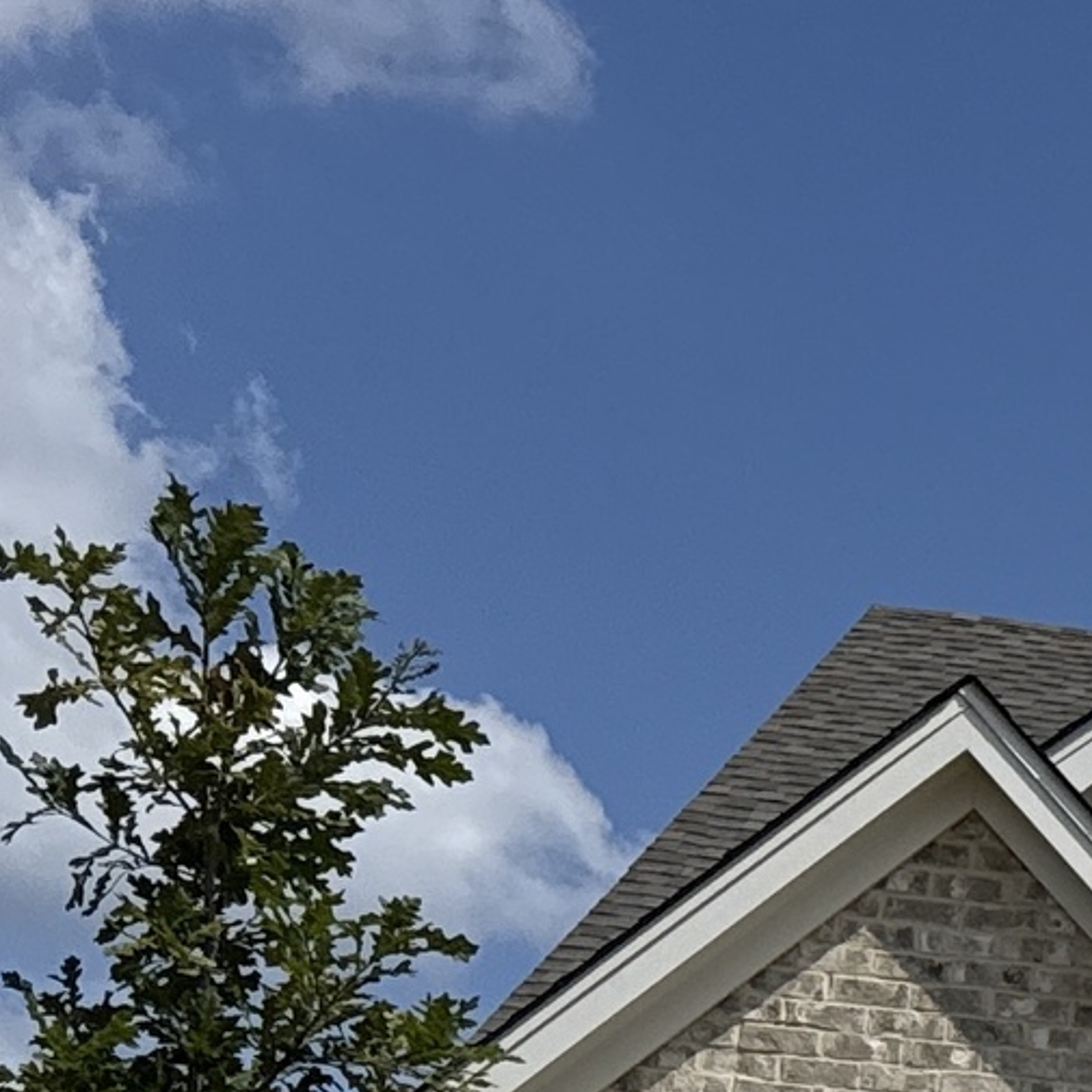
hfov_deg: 11.1
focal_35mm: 129
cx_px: 2738
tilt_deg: +7.3
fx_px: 4604
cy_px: 1857
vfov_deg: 12.5
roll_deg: -1.0
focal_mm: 6.76
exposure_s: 1/9091
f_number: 1.78
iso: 80
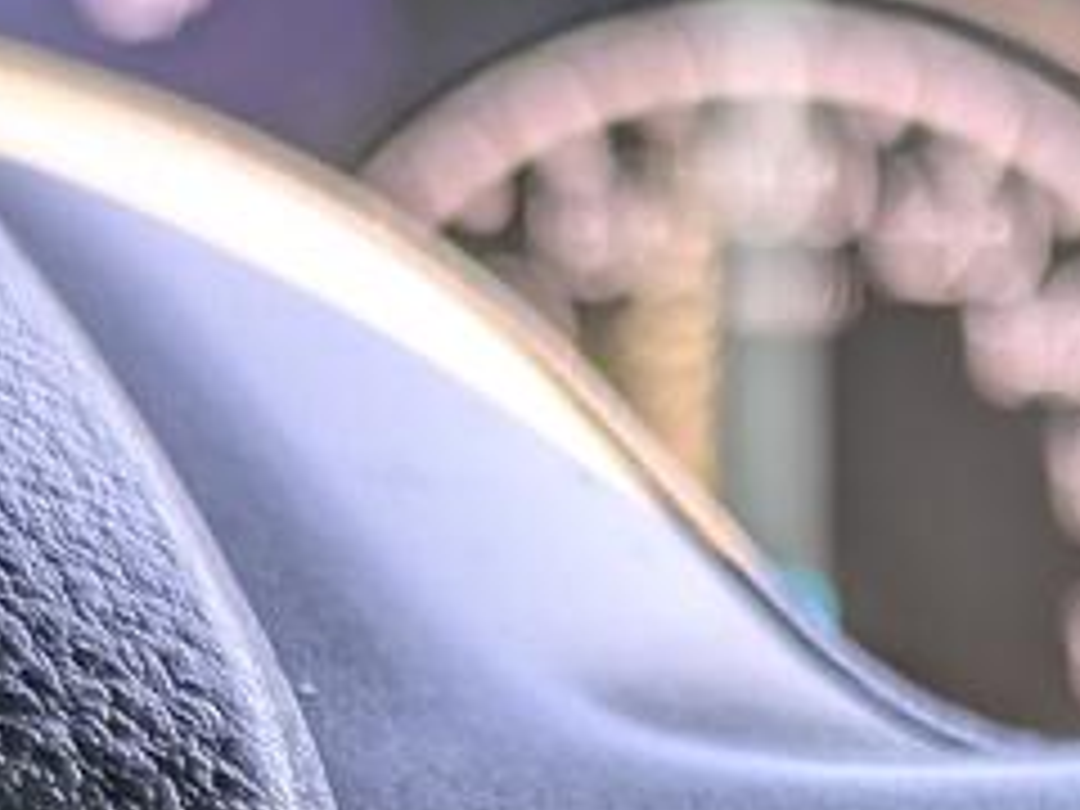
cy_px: 1940
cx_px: 1325
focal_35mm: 133
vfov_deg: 9.8
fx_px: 4150
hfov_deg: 14.3
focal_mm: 5.43
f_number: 1.89
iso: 82
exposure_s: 1/100
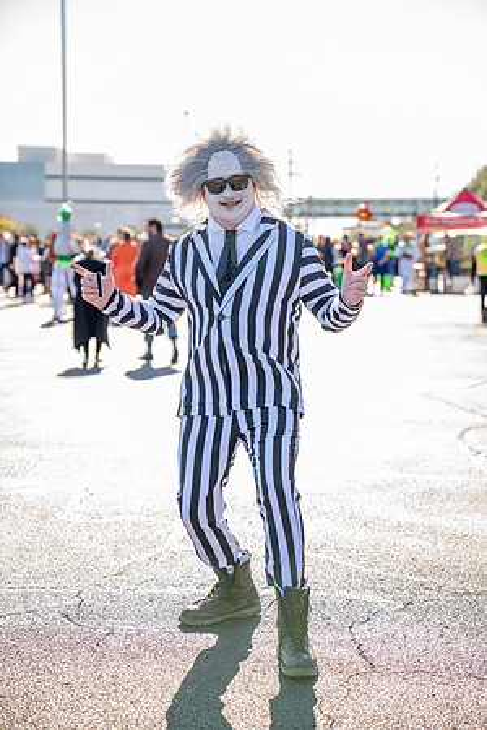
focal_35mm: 70
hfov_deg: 19.5
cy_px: 365
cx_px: 244
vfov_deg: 28.8
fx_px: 1420
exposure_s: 1/250
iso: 100
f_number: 2.8
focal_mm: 70
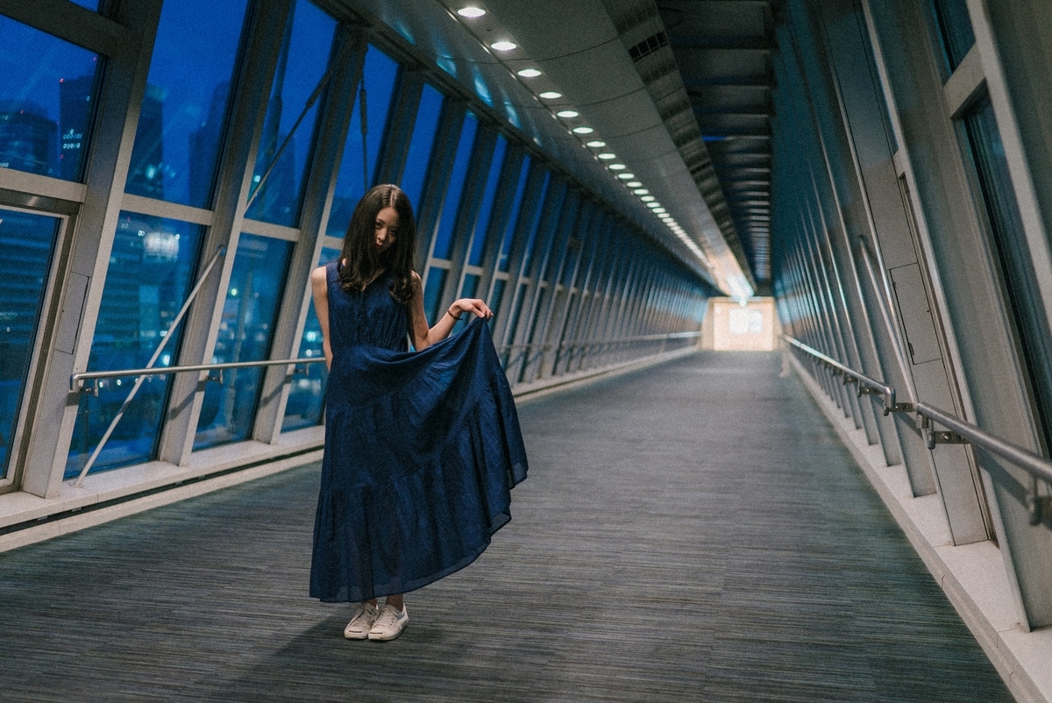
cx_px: 526
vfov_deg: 37.9
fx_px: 1023
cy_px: 352
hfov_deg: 54.4
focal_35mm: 35
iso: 200
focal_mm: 35
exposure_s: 1/60
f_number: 1.4
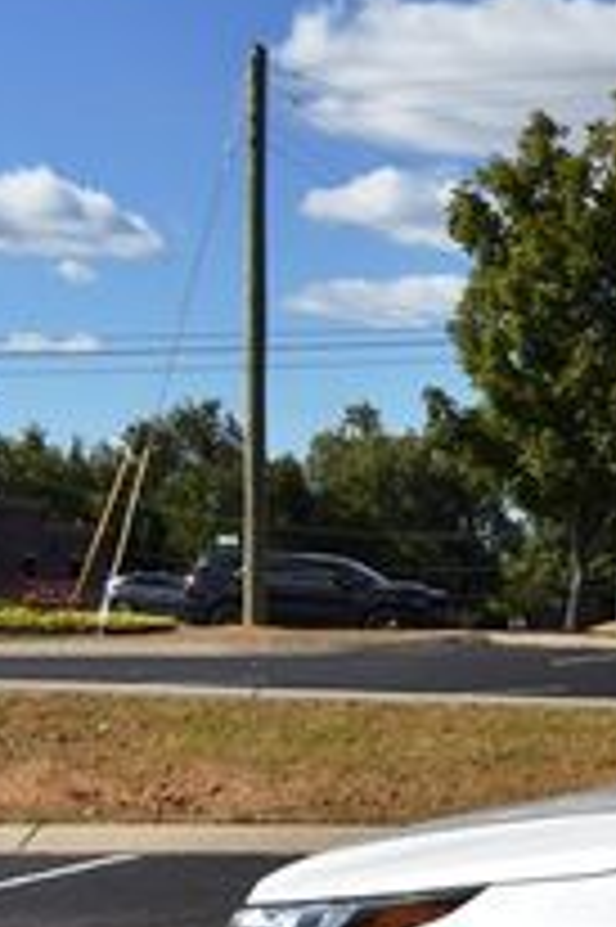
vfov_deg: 23.6
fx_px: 2159
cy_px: 830
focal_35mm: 84
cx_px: 1407
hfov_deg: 13.0
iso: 100
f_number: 10
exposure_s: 1/400
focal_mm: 18
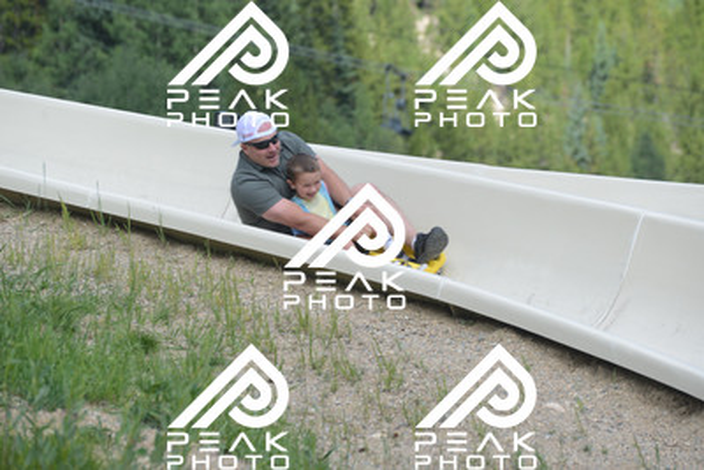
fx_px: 3815
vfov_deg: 7.0
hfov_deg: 10.5
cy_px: 235
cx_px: 352
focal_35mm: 195
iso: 450
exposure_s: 1/640
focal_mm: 195
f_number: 6.3
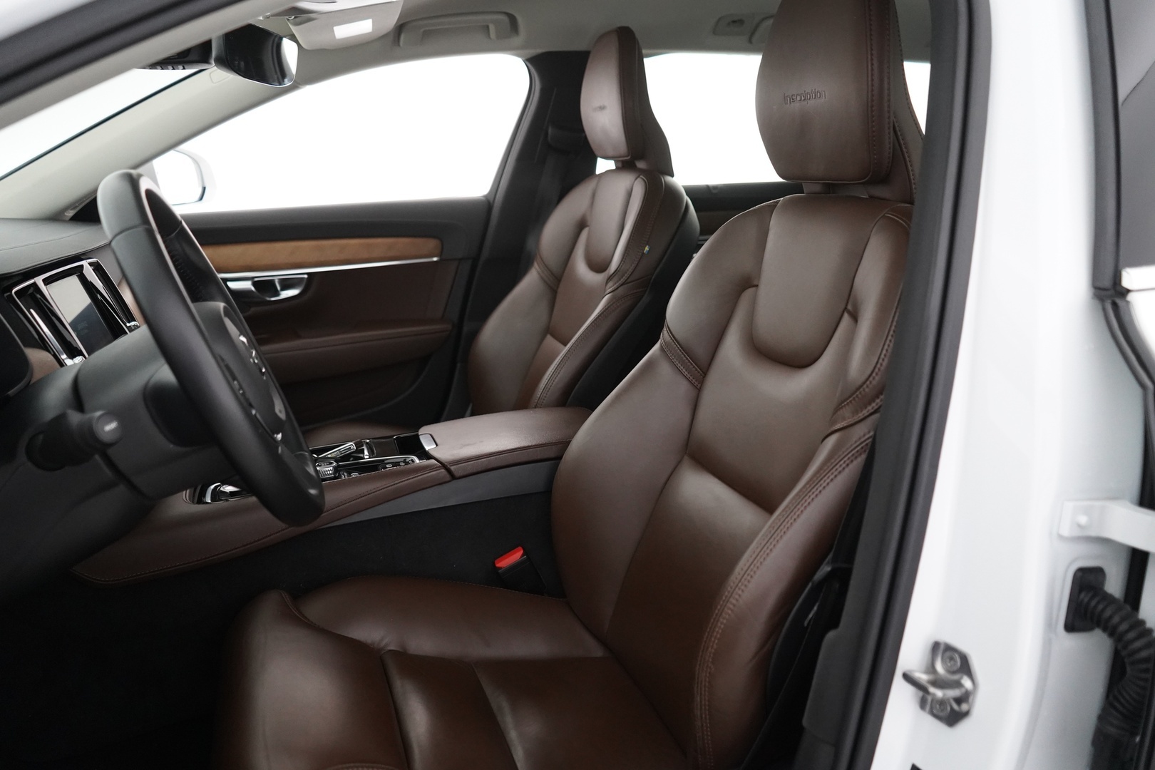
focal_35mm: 28
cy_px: 385
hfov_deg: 65.5
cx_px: 578
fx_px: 898
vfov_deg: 46.4
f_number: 3.5
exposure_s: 1/60
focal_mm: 28
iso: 5000
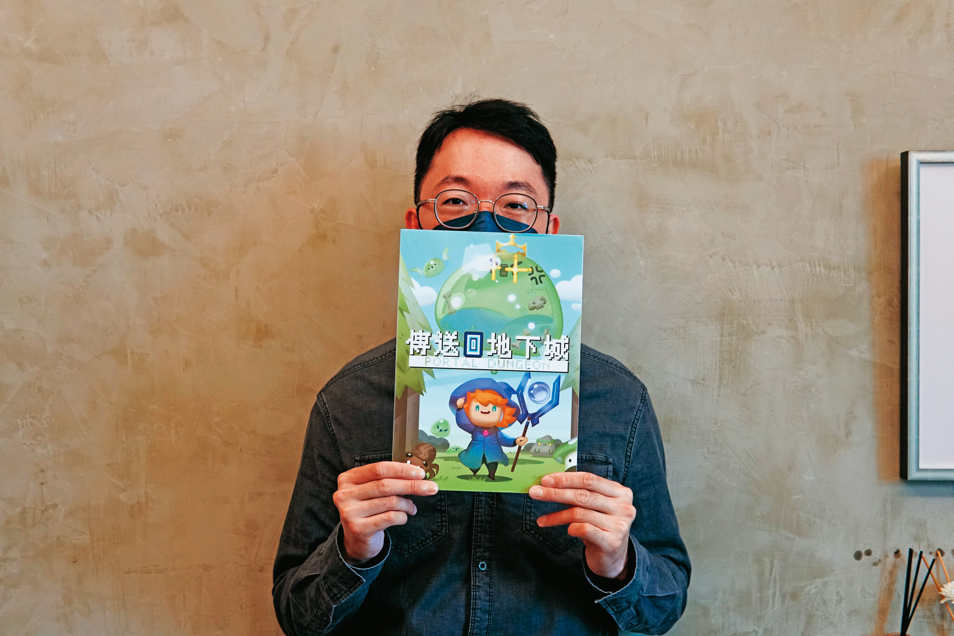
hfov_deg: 43.6
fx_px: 1192
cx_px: 477
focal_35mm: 45
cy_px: 318
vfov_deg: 29.9
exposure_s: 1/60
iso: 1000
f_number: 4.5
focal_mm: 30
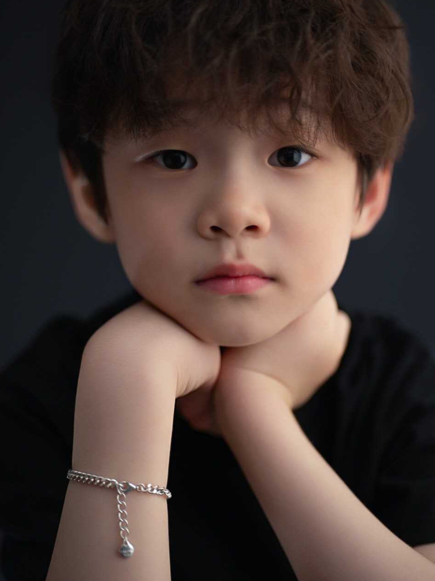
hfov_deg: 17.2
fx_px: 1441
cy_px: 282
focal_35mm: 86
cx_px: 208
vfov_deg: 22.8
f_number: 2.8
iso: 100
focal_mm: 75
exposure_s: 1/125
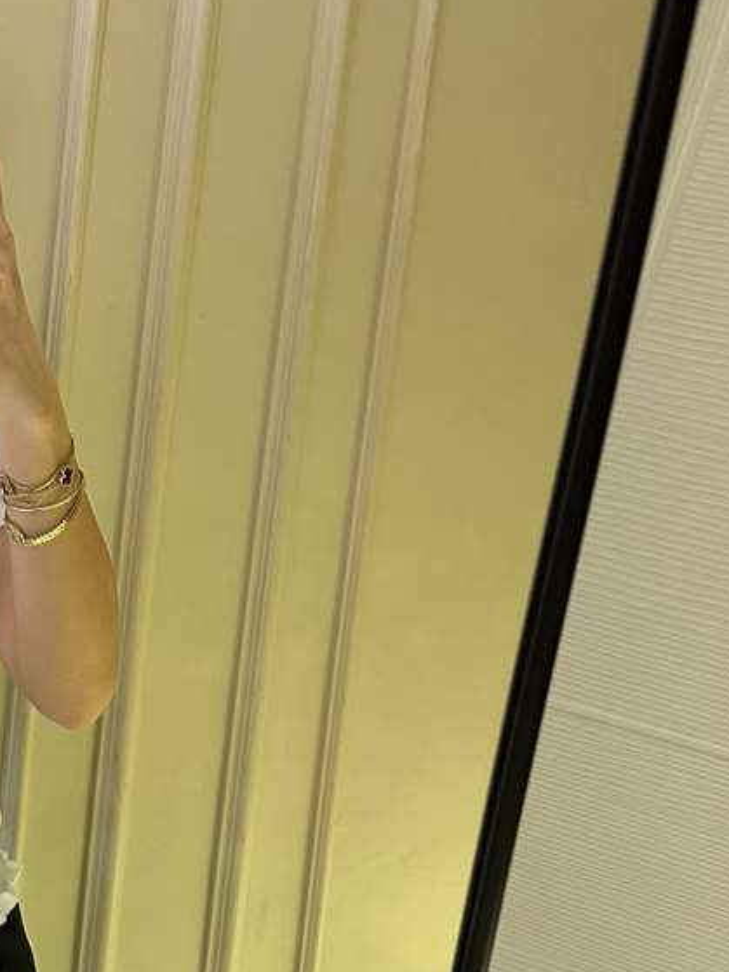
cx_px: 42
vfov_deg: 34.6
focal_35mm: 55
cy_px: 657
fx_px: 1545
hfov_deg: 25.5
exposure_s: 1/60
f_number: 1.78
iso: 320
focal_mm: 6.86
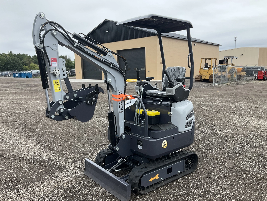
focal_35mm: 30
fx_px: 231
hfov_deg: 60.0
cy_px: 103
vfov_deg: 46.8
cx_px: 133
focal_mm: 3
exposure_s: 1/425
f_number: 1.8
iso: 25
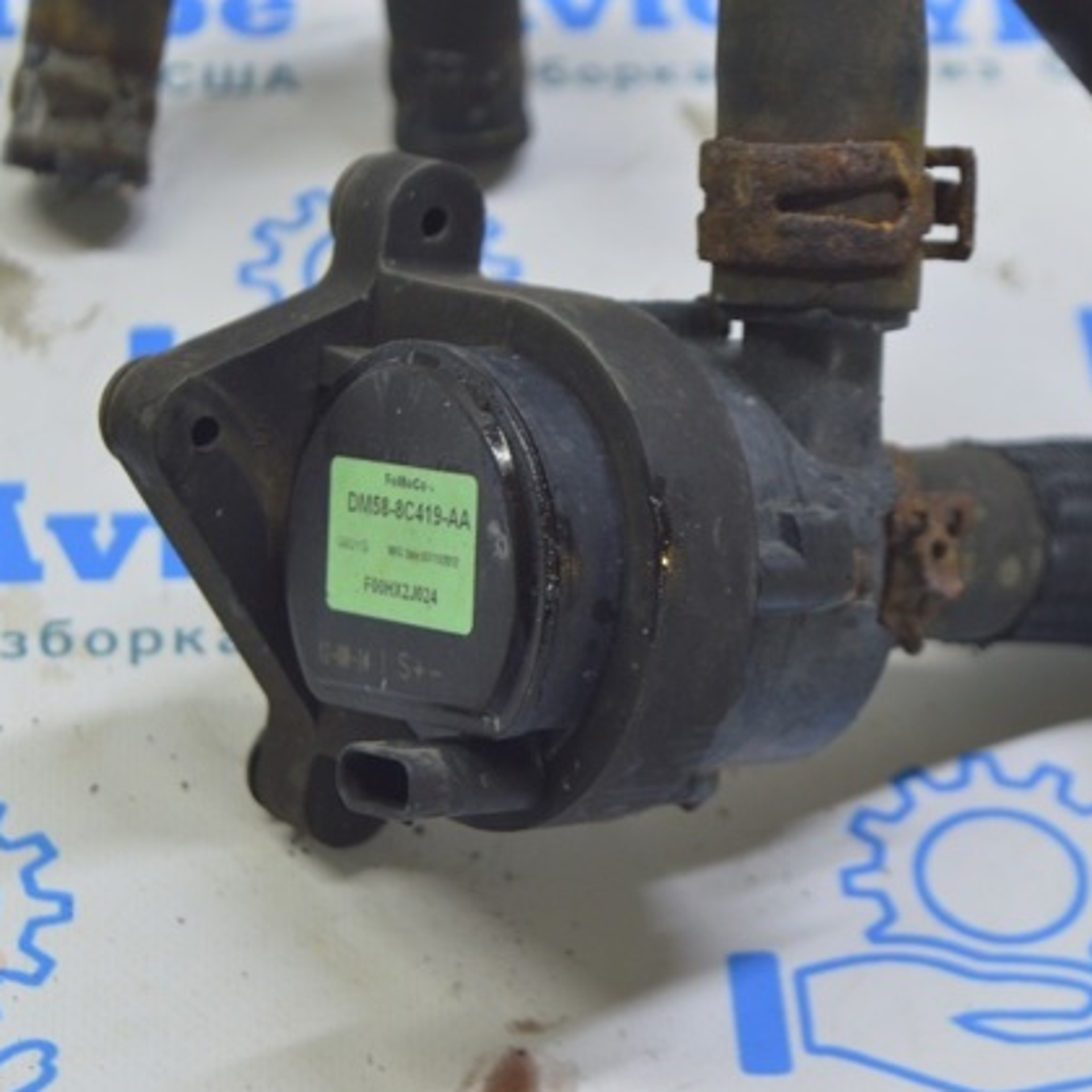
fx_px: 3806
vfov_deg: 16.3
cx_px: 562
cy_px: 550
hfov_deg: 16.3
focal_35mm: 107
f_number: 5.6
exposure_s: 1/20
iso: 400
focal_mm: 55
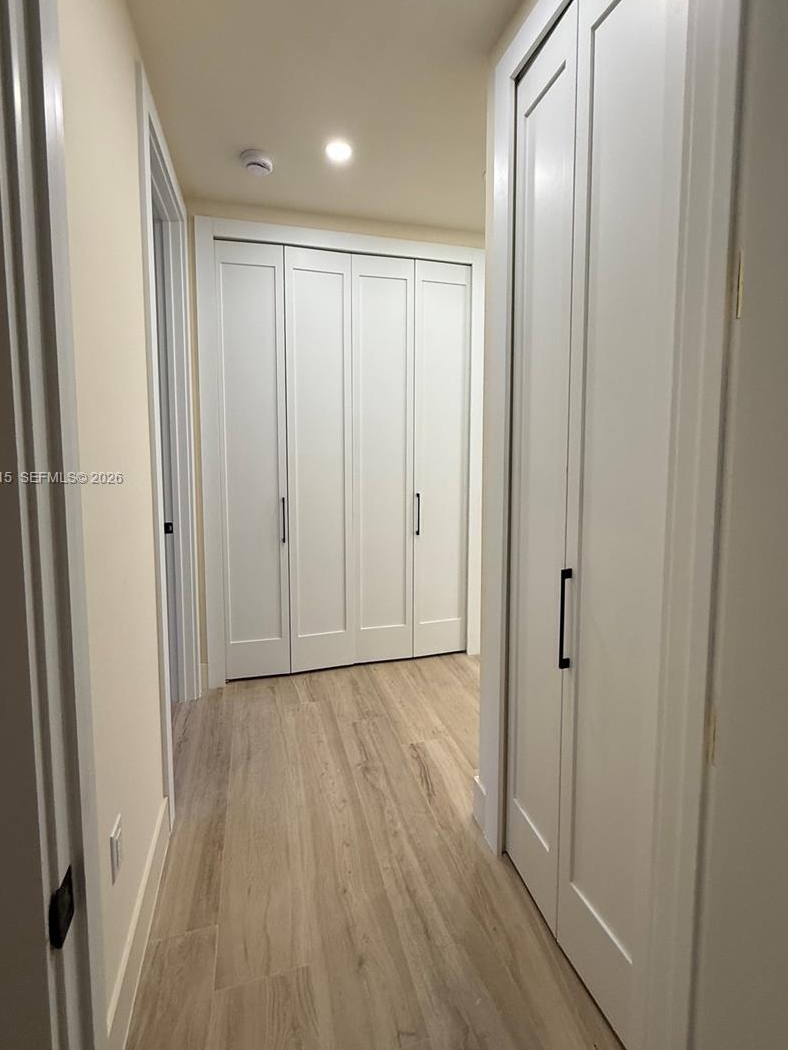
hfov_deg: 78.1
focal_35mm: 16
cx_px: 387
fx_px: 485
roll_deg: +2.6
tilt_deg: -5.5
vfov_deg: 94.2
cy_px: 479
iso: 125
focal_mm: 2.22
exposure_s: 1/120
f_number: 2.2
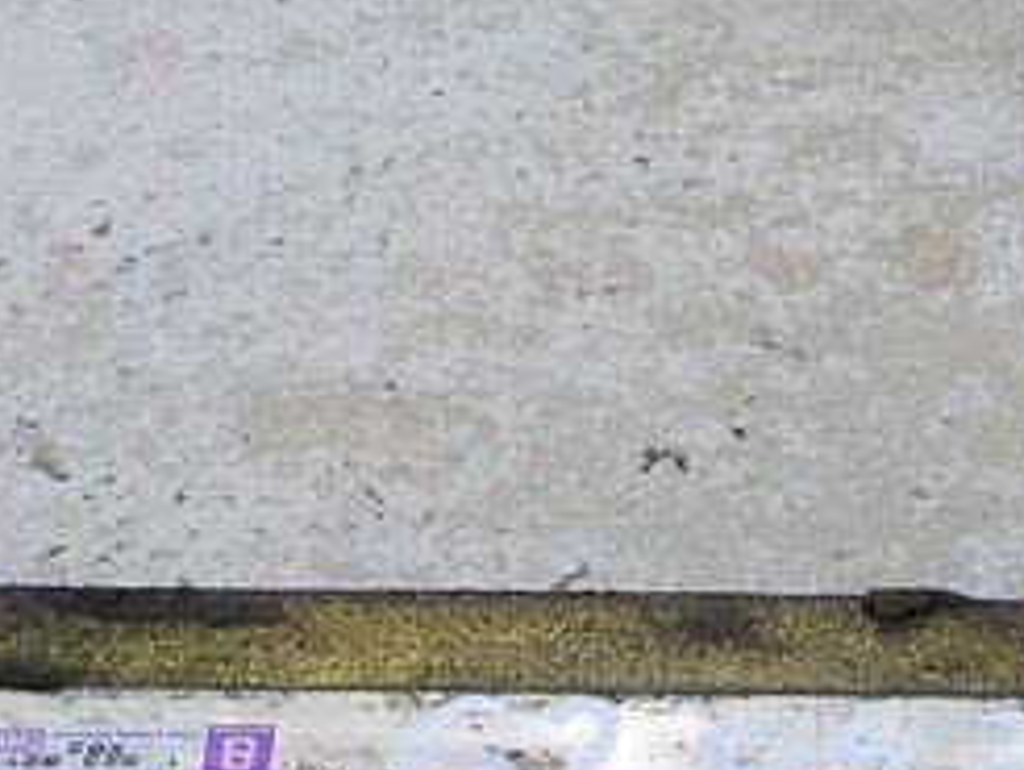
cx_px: 749
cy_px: 762
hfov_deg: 24.8
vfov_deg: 18.5
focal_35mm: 78
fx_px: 2310
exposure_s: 1/30
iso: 250
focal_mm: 4.1
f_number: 3.3
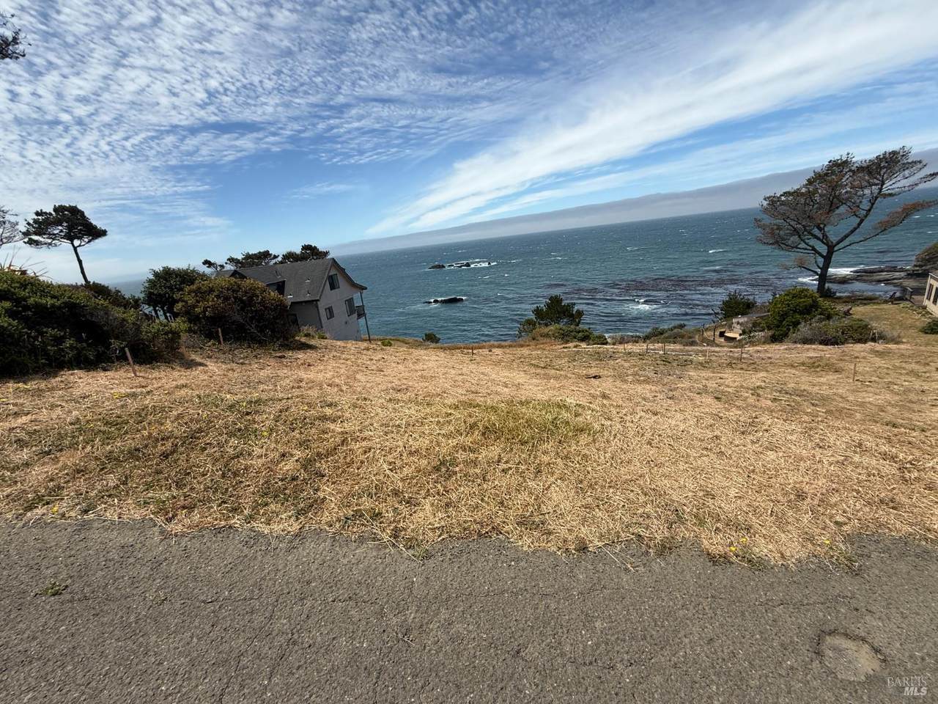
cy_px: 352
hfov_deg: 102.1
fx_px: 379
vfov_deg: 85.7
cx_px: 469
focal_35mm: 14
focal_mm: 2.22
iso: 50
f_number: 2.2
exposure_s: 1/2976
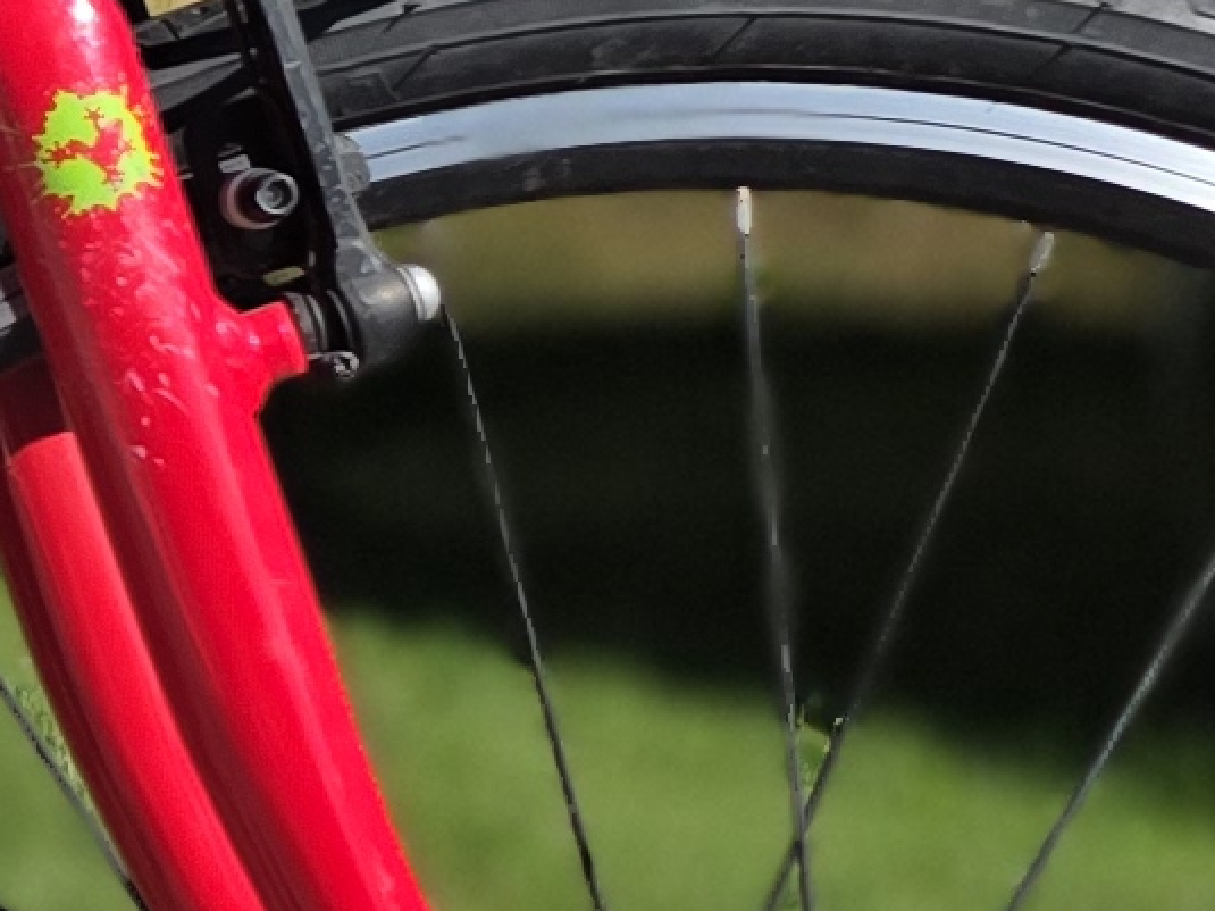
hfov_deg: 9.9
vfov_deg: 8.6
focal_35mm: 172
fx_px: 6036
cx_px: -1871
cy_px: 732
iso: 80
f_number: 1.7
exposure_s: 1/5153
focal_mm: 6.3
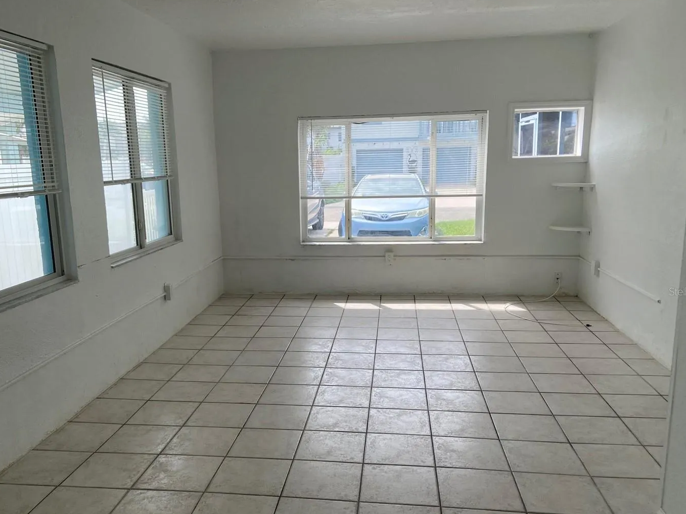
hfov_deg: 58.2
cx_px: 308
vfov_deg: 45.3
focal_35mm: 31
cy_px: 291
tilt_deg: -11.0
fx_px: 614
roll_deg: +1.5
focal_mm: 4.25
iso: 32
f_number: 1.8
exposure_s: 1/485
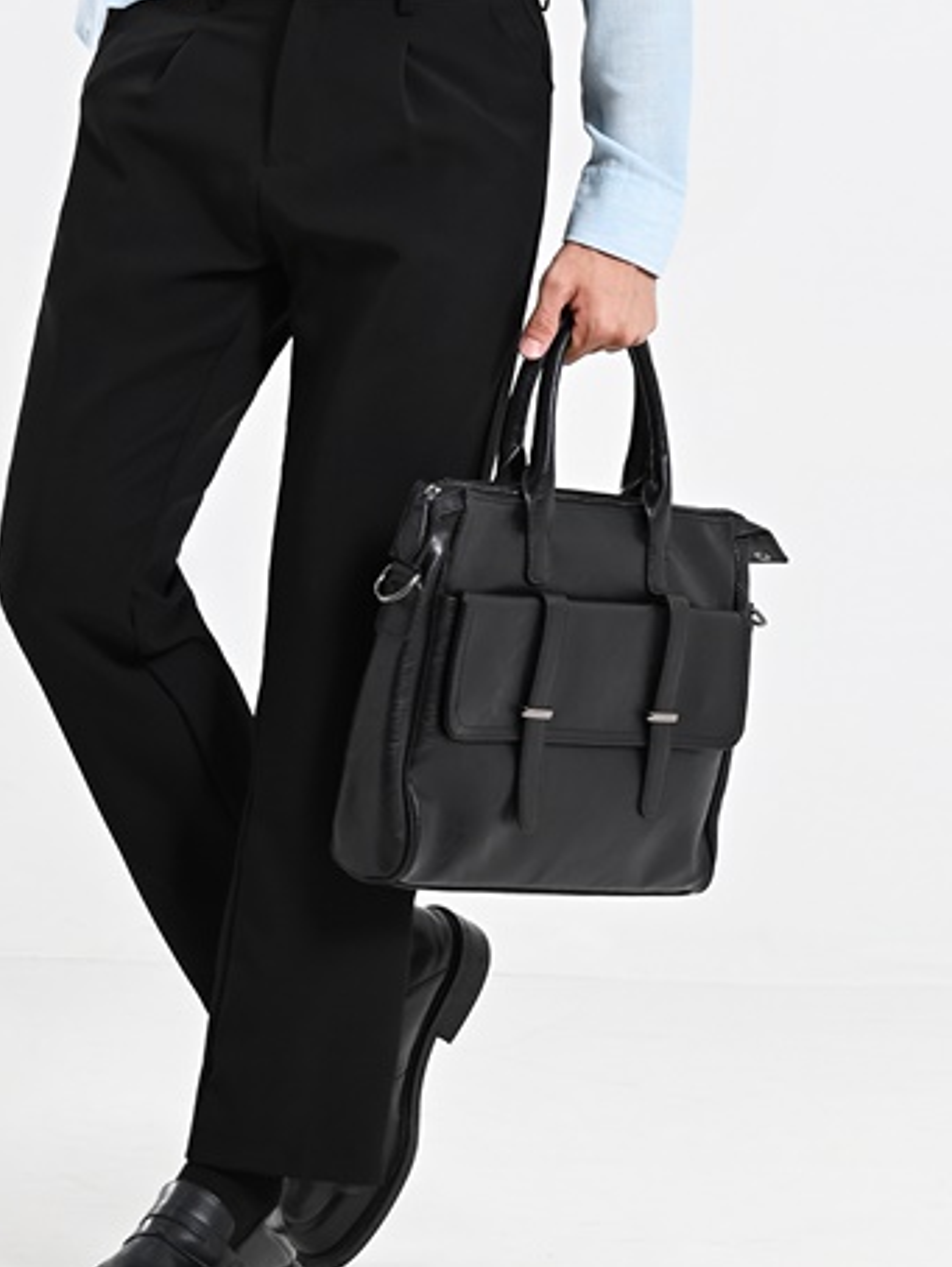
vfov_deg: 13.6
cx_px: 332
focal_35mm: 142
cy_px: -81
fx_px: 5202
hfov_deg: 10.4
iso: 125
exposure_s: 1/200
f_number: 4
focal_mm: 56
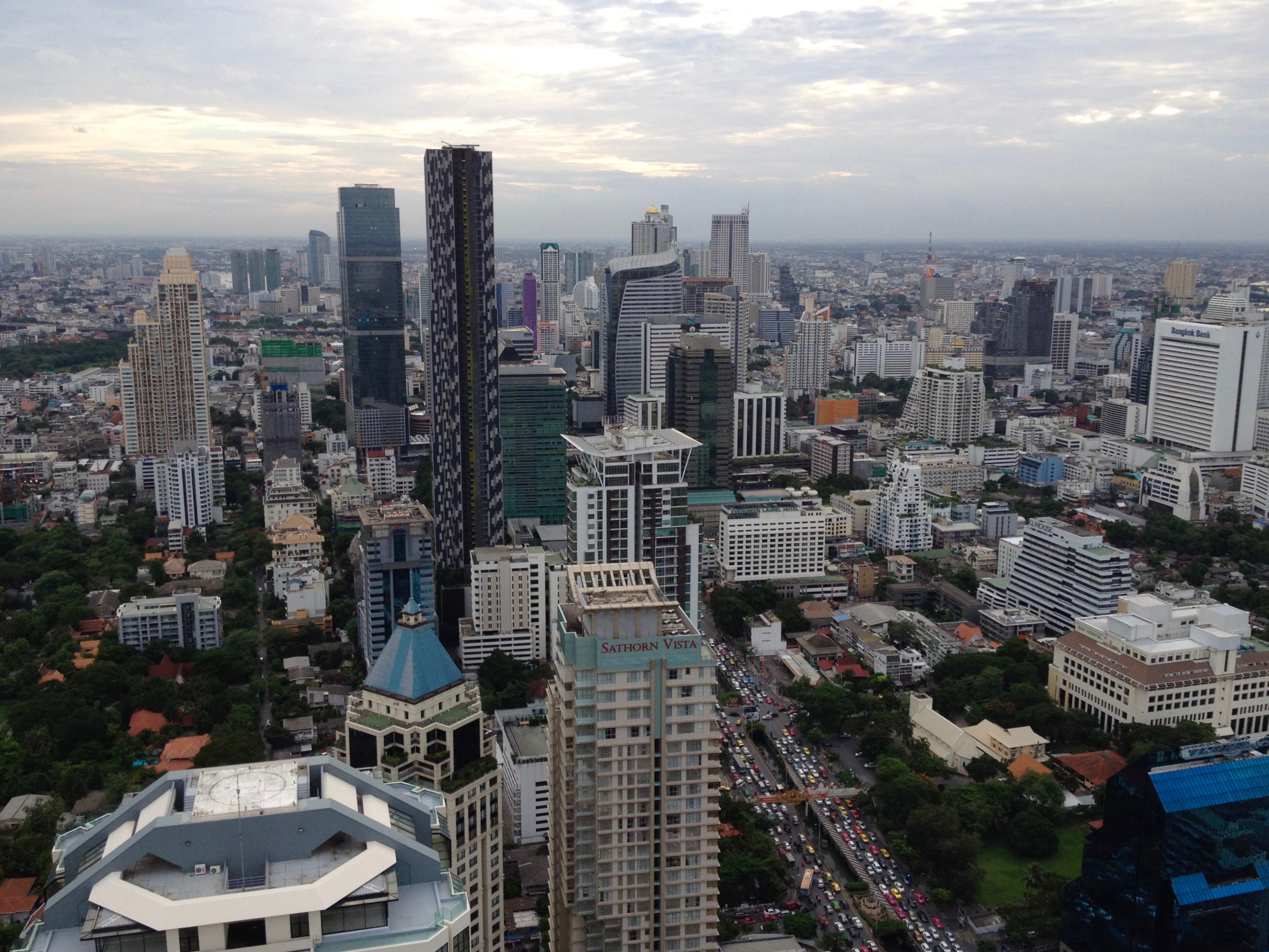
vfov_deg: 40.7
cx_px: 634
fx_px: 1283
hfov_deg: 52.6
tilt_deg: -13.5
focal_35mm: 35
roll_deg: -0.2
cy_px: 476
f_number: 2.4
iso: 50
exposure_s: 1/194
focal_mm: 4.28
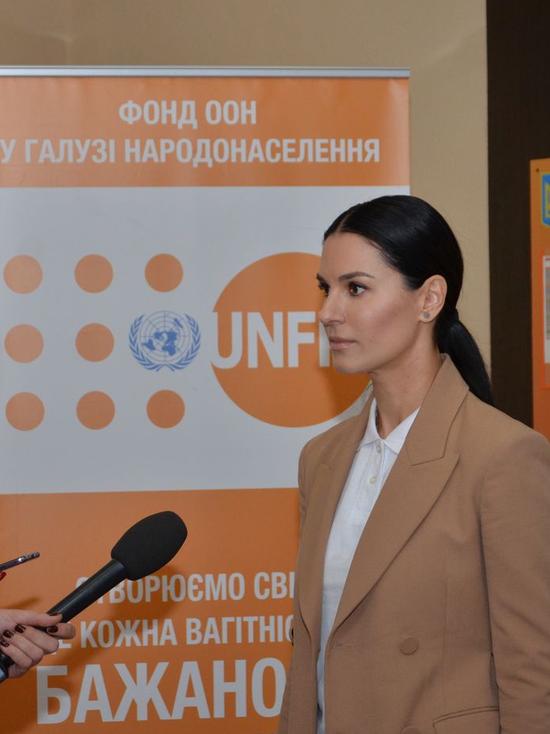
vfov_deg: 18.7
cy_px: 366
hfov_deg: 14.1
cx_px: 198
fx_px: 2224
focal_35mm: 105
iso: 640
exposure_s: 1/250
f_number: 4.8
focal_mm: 48
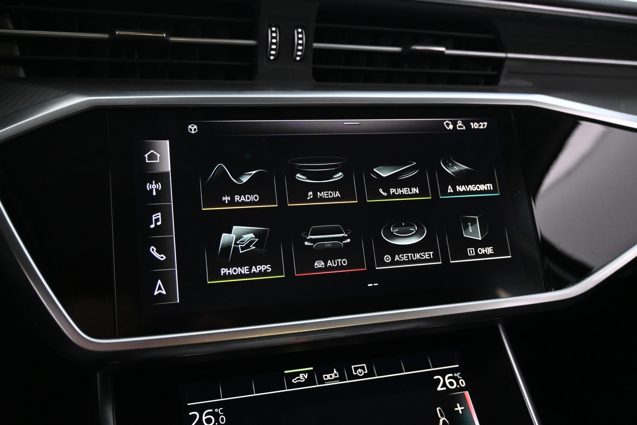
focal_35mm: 32
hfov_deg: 58.3
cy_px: 212
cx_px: 318
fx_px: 571
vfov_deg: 40.8
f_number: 4
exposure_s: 1/30
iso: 3600
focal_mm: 21.5
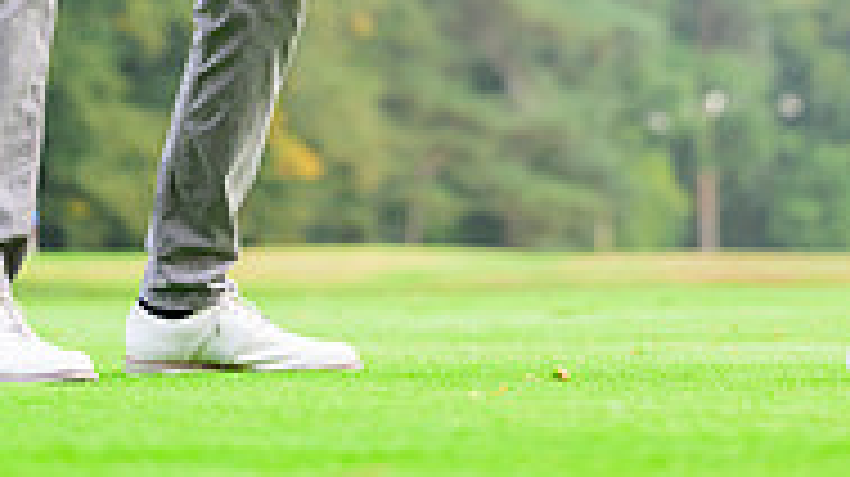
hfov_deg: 10.5
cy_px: -432
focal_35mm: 205
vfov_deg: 5.8
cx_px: 333
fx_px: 4617
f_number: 2.8
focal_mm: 82
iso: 1600
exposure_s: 1/2000
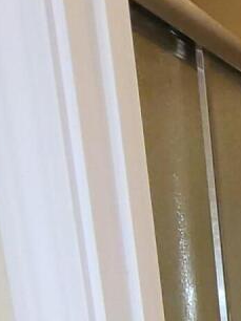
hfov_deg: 13.6
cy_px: 565
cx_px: 541
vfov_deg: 18.4
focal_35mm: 85
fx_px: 790
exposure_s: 1/60
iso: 250
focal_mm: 2.2
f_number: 2.2
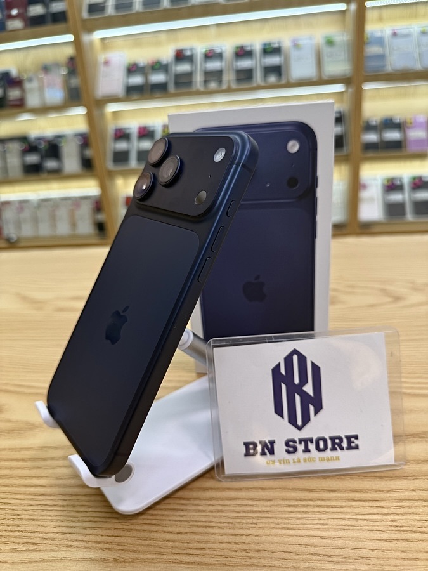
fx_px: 396
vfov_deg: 71.6
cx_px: 214
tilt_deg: -21.5
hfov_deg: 56.8
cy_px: 286
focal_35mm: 24
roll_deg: +4.0
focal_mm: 6.76
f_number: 1.78
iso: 80
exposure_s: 1/120
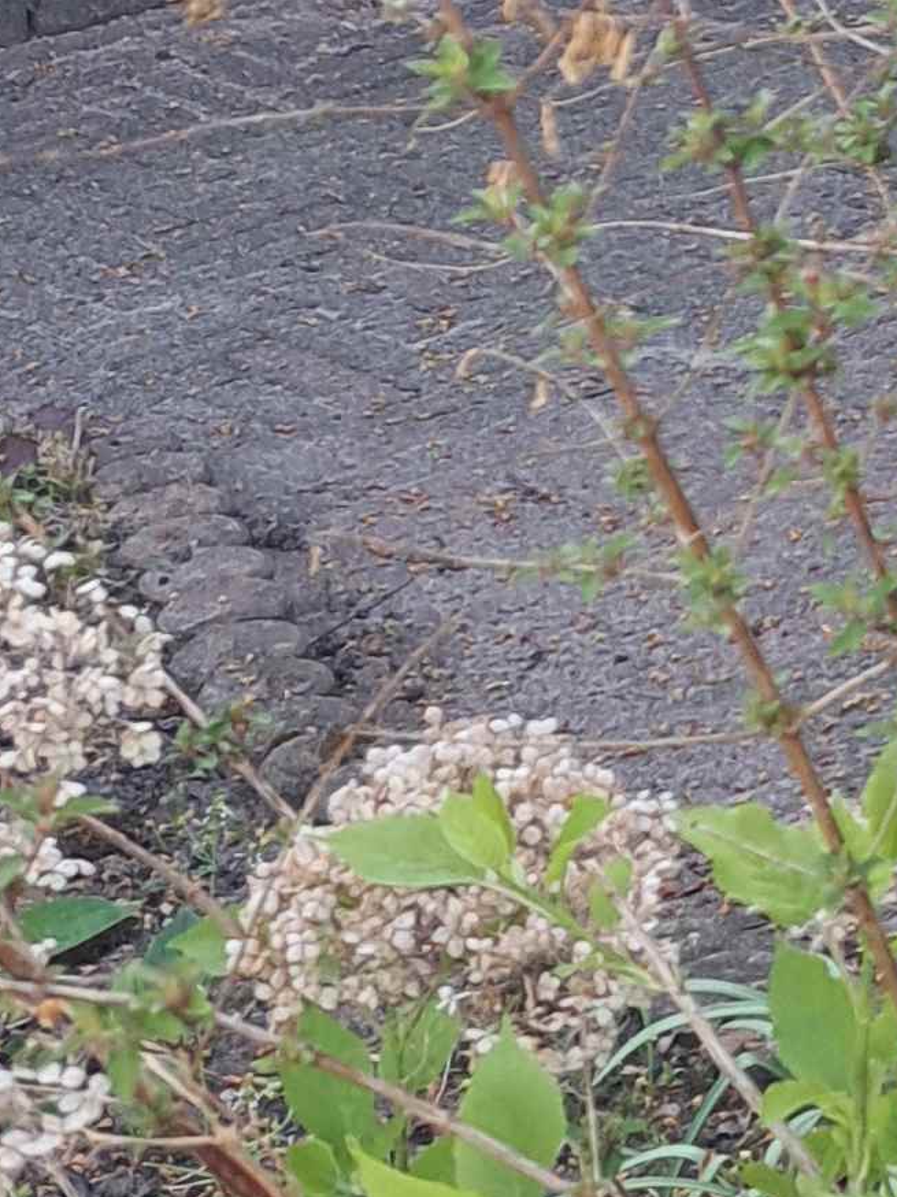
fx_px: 4390
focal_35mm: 127
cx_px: 2299
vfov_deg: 14.9
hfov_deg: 9.9
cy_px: -341
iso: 50
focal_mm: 5.23
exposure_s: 1/100
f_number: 1.8
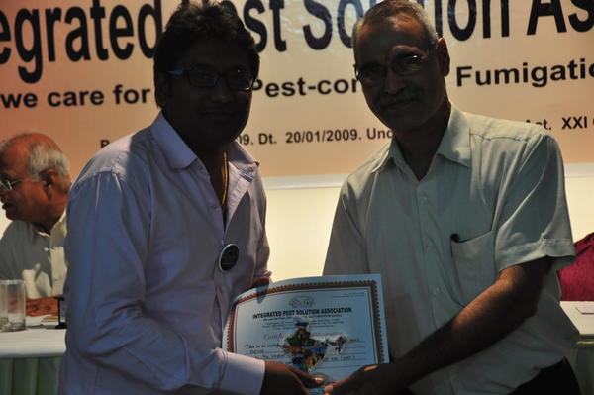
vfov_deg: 14.7
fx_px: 1533
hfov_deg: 21.9
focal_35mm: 93
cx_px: 297
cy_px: 198
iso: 800
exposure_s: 1/60
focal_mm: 62
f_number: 5
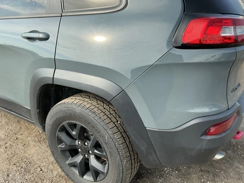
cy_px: 92
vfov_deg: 49.7
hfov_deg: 63.4
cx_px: 122
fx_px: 197
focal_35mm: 28
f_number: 1.8
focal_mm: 3
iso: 25
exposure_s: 1/674
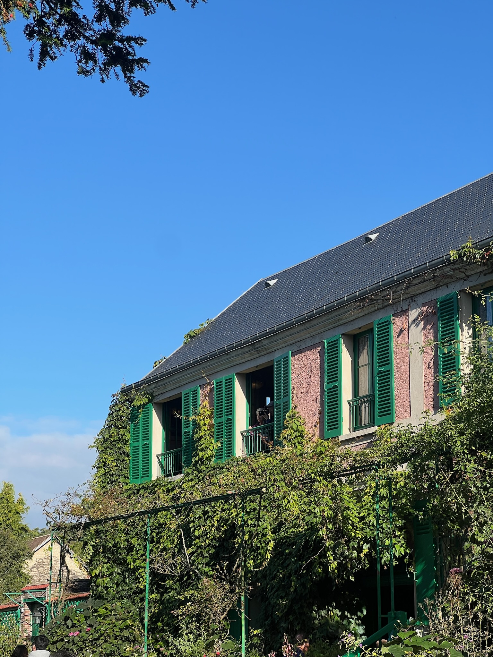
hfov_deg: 19.1
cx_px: 246
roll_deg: -1.0
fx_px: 1462
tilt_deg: +12.1
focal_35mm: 77
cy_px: 328
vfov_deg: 25.3
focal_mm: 9
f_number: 2.8
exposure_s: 1/602
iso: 32
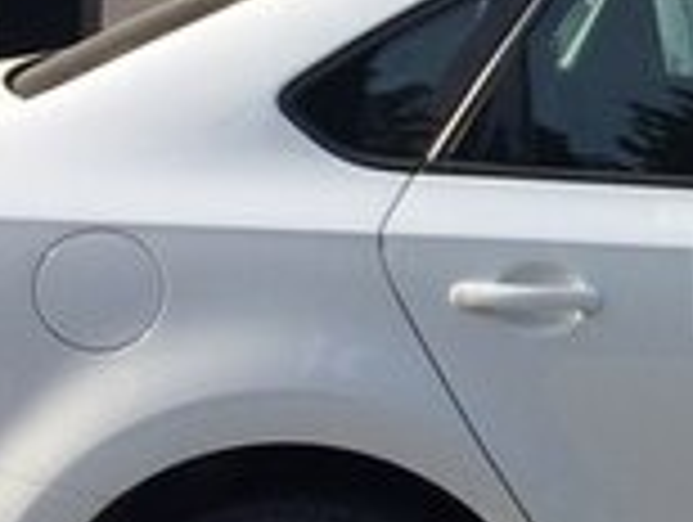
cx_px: 1116
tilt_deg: -9.3
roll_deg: -1.4
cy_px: 268
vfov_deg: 12.0
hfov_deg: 14.5
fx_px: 2486
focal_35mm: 124
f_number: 2.2
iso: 32
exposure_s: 1/1053
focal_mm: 4.15
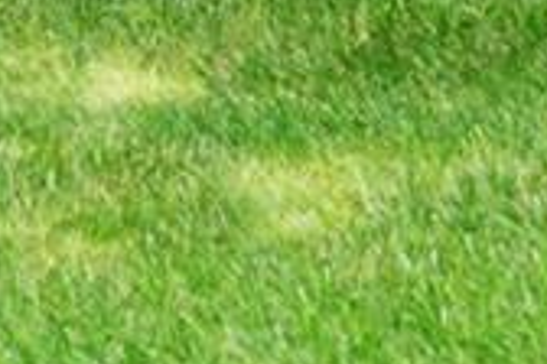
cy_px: -536
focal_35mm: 165
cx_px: 436
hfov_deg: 12.4
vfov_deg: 7.7
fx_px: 2507
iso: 100
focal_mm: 18
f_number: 6.3
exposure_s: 1/160
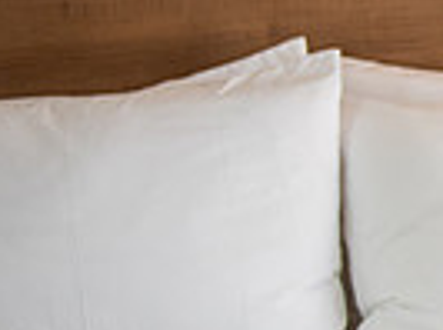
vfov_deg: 11.2
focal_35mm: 132
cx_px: 868
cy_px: 159
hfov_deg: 13.1
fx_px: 1685
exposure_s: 1/250
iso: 500
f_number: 2.8
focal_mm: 29
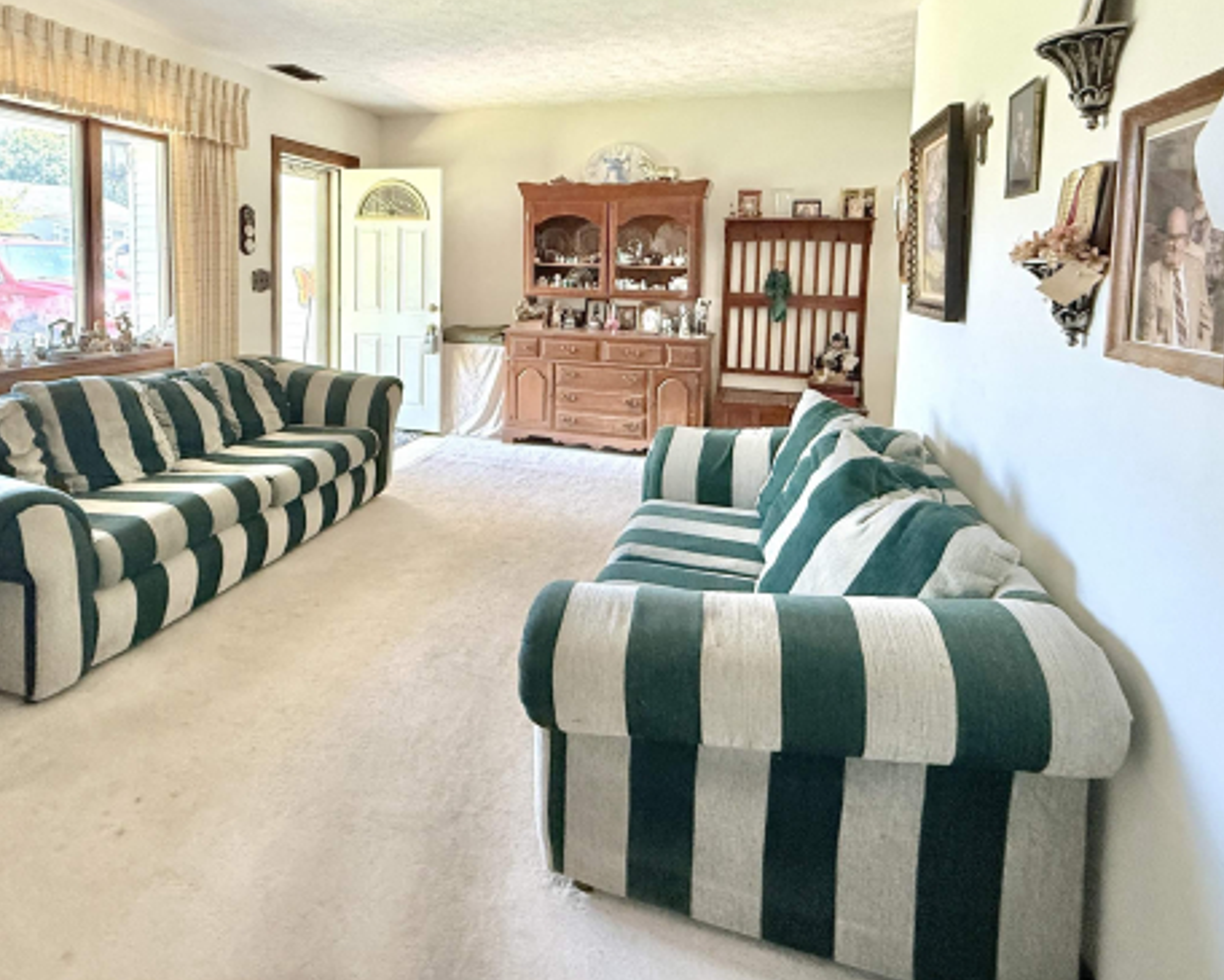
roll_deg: -1.3
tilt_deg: -3.7
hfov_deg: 80.0
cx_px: 538
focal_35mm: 20
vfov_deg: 66.1
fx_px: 725
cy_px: 317
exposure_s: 1/90
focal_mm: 2.22
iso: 320
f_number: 2.2
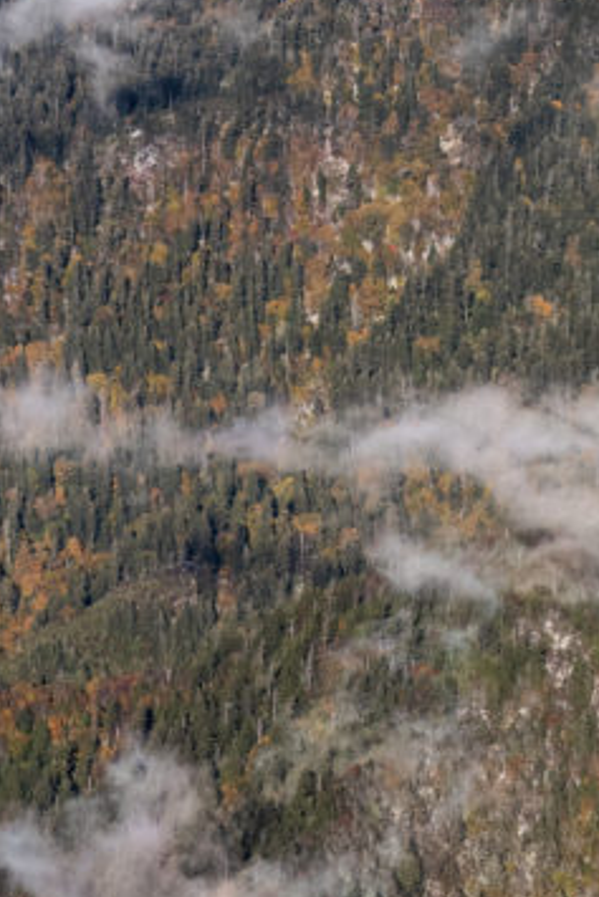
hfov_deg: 6.8
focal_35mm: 202
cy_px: 265
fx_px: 5036
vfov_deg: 10.2
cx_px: 595
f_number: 8
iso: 1600
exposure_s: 1/8000
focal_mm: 70
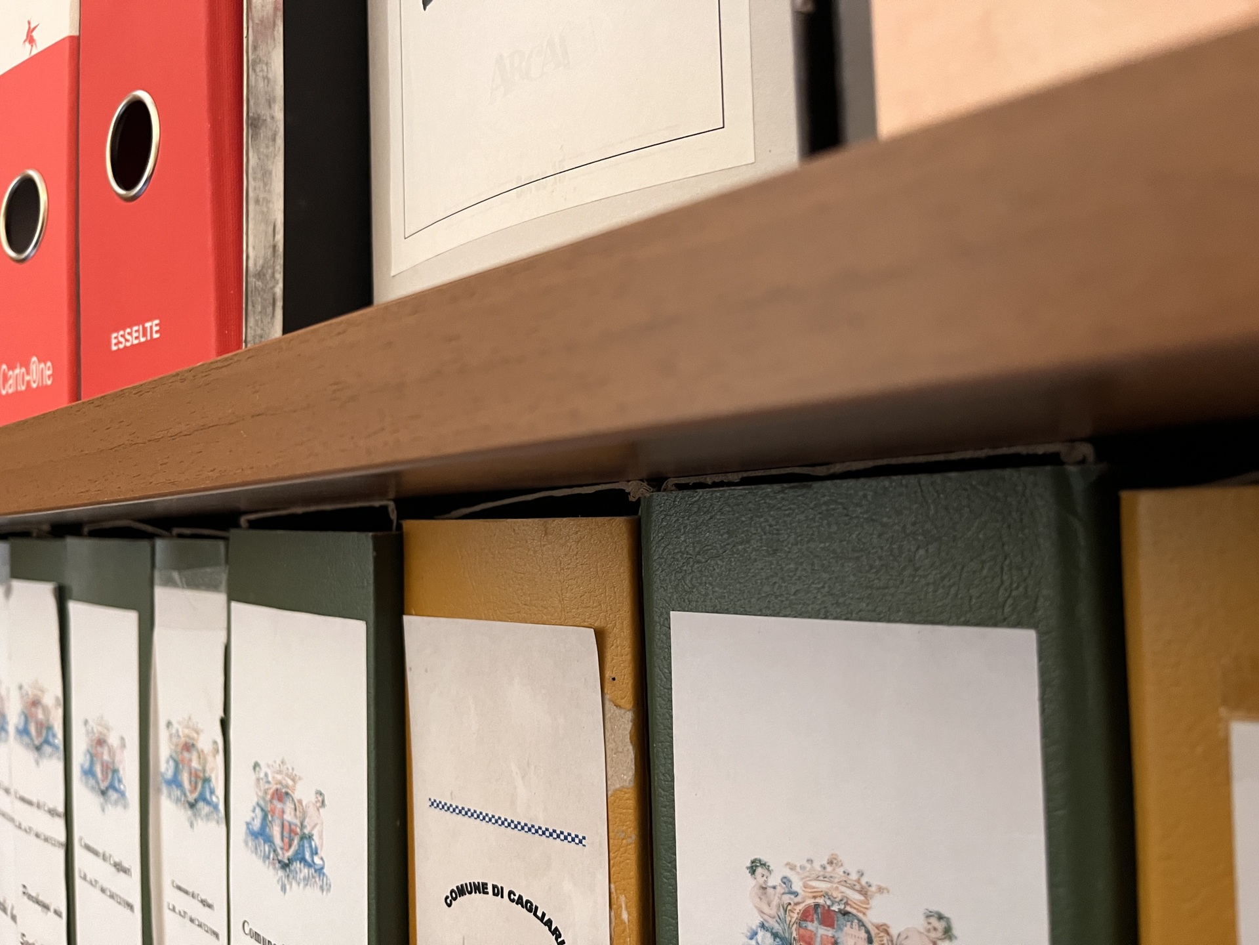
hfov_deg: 67.3
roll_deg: +2.7
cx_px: 630
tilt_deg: +1.1
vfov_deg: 53.1
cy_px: 472
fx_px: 946
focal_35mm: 26
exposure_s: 1/33
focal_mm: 5.1
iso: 400
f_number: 1.6
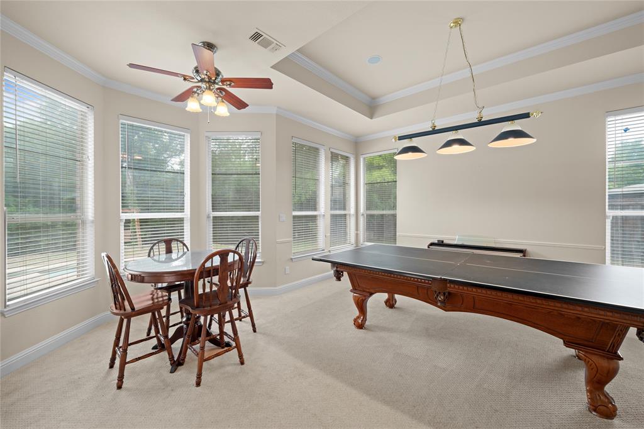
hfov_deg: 108.3
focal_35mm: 13
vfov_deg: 85.4
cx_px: 322
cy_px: 214
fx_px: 232
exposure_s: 2.5
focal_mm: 13
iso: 250
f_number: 9
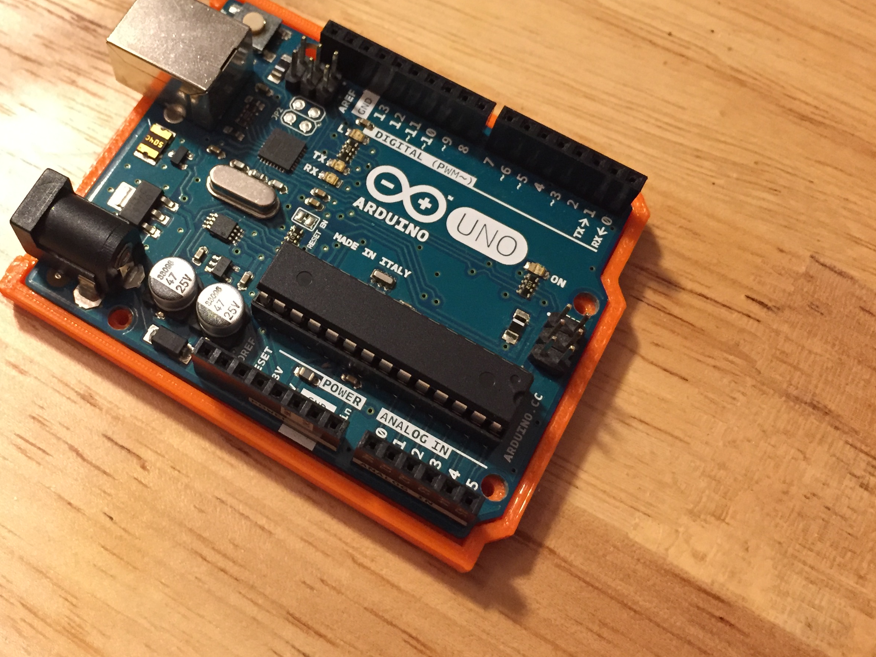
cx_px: 280
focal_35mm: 40
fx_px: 1012
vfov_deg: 35.8
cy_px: 255
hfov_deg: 45.9
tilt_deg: -67.3
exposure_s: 1/30
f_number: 2.2
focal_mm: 4.15
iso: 250
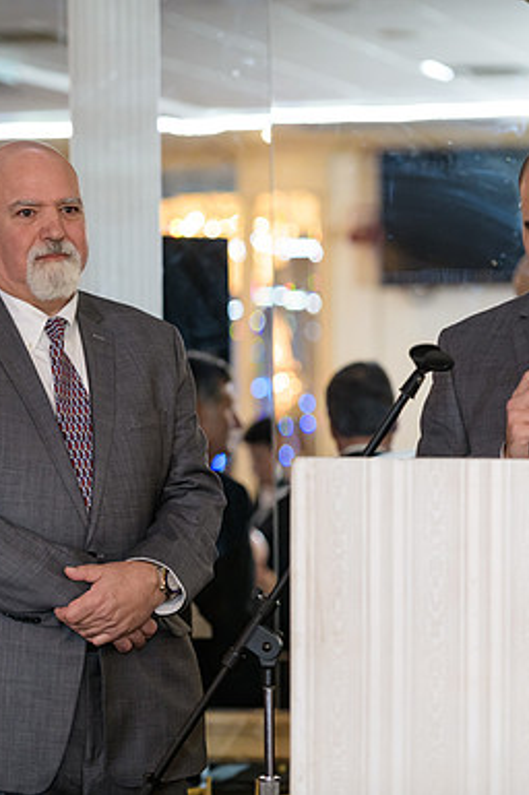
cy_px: 398
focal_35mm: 175
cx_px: 271
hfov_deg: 7.8
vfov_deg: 11.8
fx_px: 3864
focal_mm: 116
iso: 1000
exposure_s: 1/125
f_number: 3.2
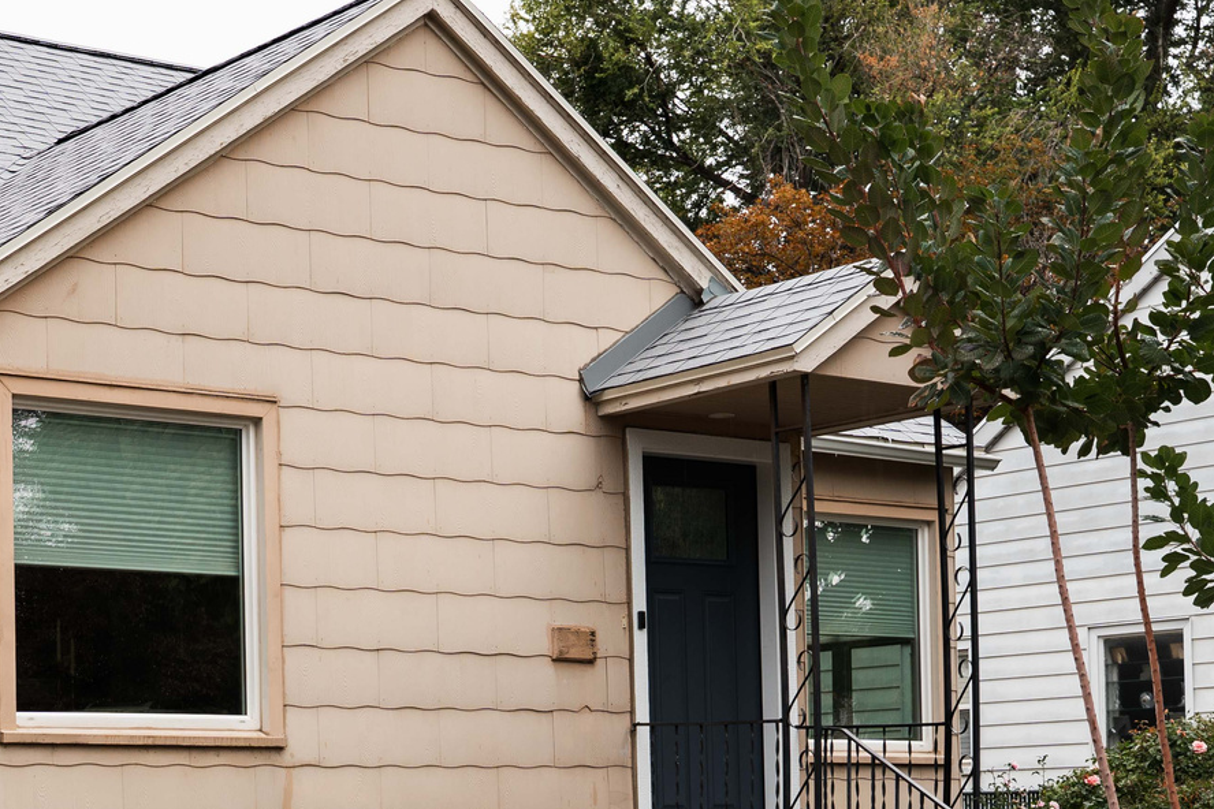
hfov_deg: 24.8
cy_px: 778
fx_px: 2698
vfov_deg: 16.8
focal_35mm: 80
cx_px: 194
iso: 100
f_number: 5.6
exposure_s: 1/80
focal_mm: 34.7
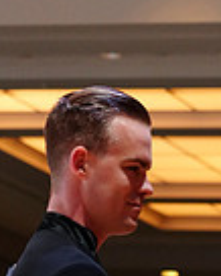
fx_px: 2777
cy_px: 558
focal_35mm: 340
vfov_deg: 5.6
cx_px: 305
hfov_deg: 4.5
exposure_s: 1/250
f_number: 4
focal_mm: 85
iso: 2500
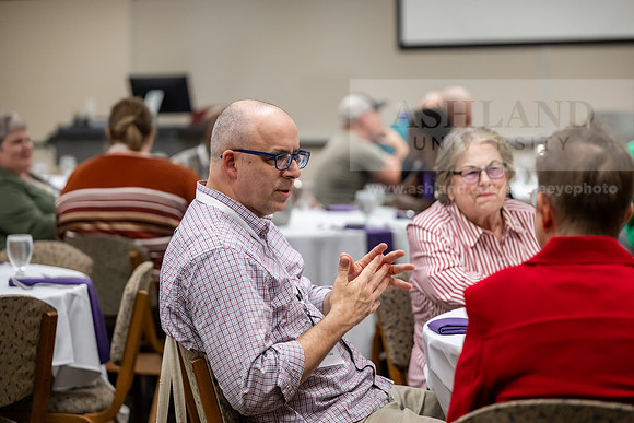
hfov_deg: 19.6
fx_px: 1832
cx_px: 317
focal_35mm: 104
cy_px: 212
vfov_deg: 13.2
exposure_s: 1/200
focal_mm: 104
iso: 1600
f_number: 2.8
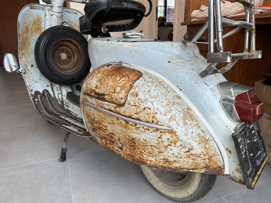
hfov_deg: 67.3
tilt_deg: -17.3
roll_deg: +1.4
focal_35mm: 26
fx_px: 204
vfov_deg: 53.1
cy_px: 102
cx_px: 136
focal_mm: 5.7
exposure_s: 1/100
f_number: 1.5
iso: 40
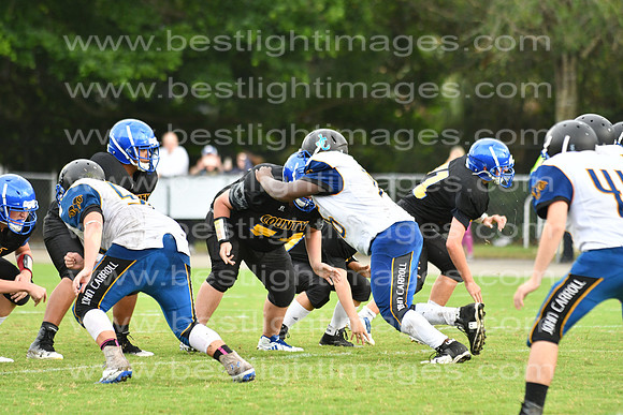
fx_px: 3635
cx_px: 312
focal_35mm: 210
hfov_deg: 9.8
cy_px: 208
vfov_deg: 6.5
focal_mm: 140
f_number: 3.5
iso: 800
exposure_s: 1/1250
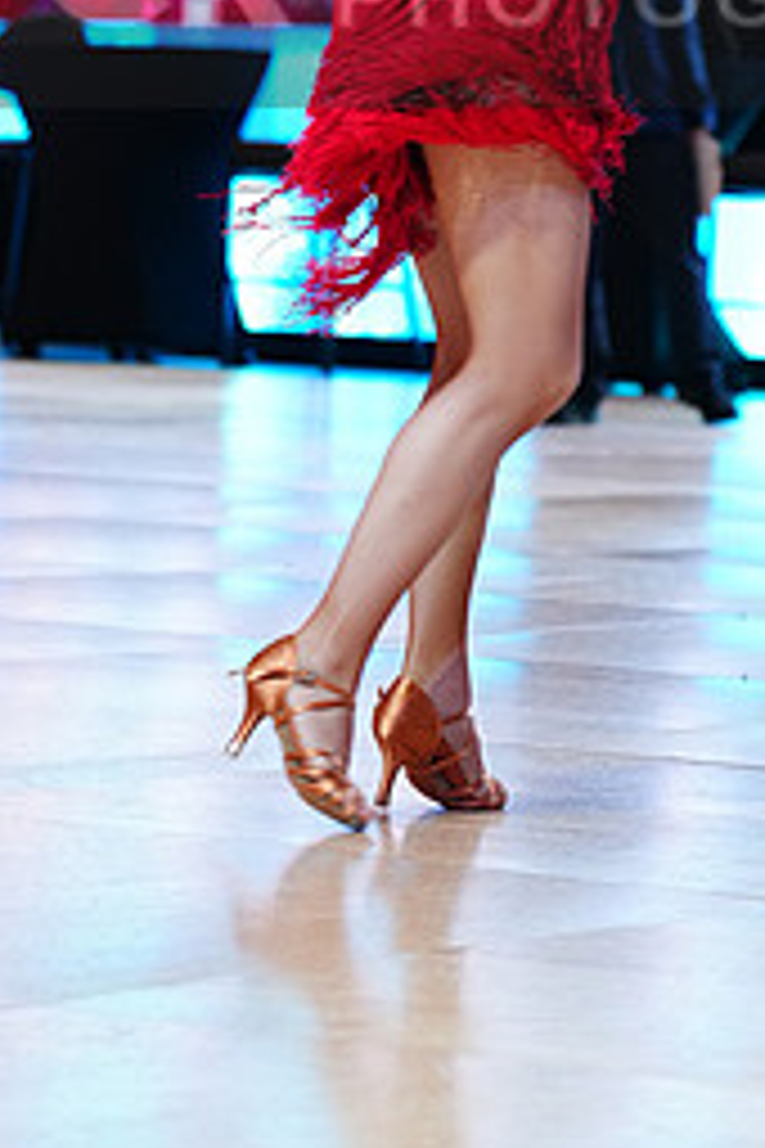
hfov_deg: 6.4
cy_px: -41
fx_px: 6821
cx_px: 610
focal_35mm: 214
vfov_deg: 9.5
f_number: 4
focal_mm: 94
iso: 2000
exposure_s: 1/250
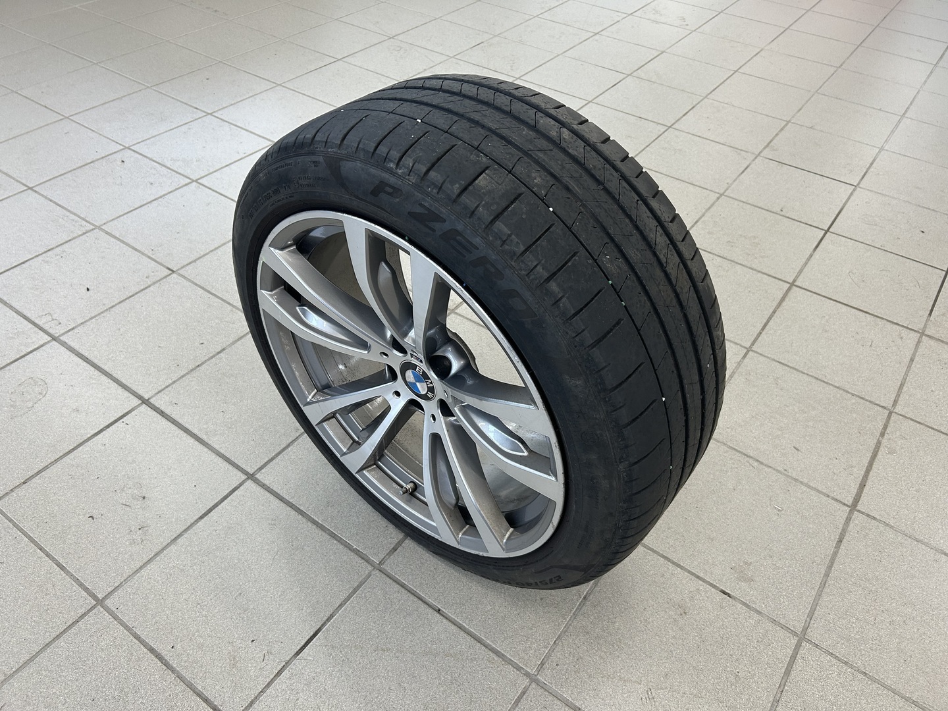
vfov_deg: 53.1
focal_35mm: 26
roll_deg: -2.5
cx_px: 474
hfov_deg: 67.3
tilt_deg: -43.5
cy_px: 356
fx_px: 712
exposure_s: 1/100
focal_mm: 5.7
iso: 125
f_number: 1.5
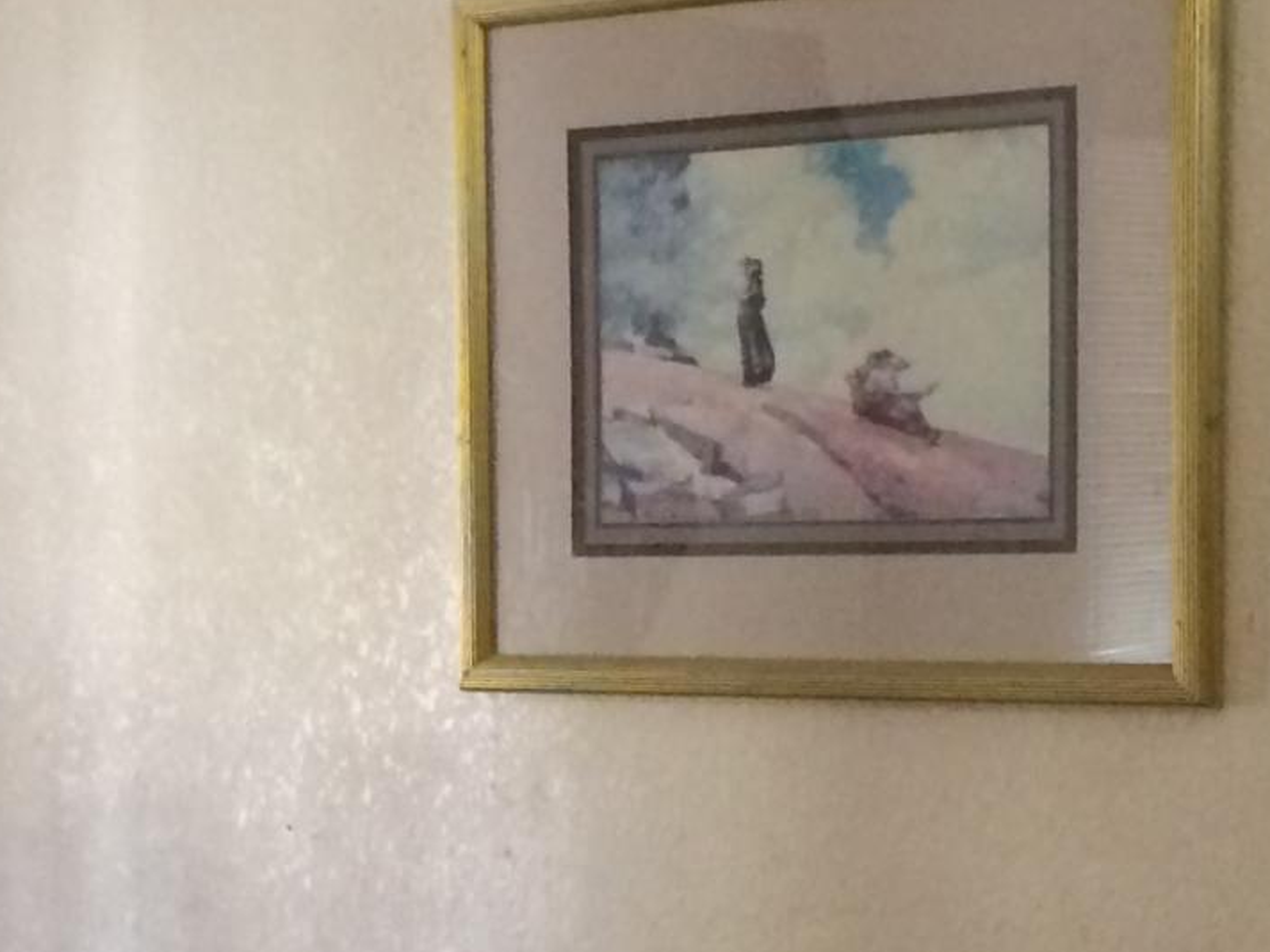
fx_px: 4477
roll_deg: +0.5
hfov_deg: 16.1
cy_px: 845
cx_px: 310
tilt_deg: -4.5
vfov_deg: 12.1
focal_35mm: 122
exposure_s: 1/30
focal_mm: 4.15
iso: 250
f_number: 2.2
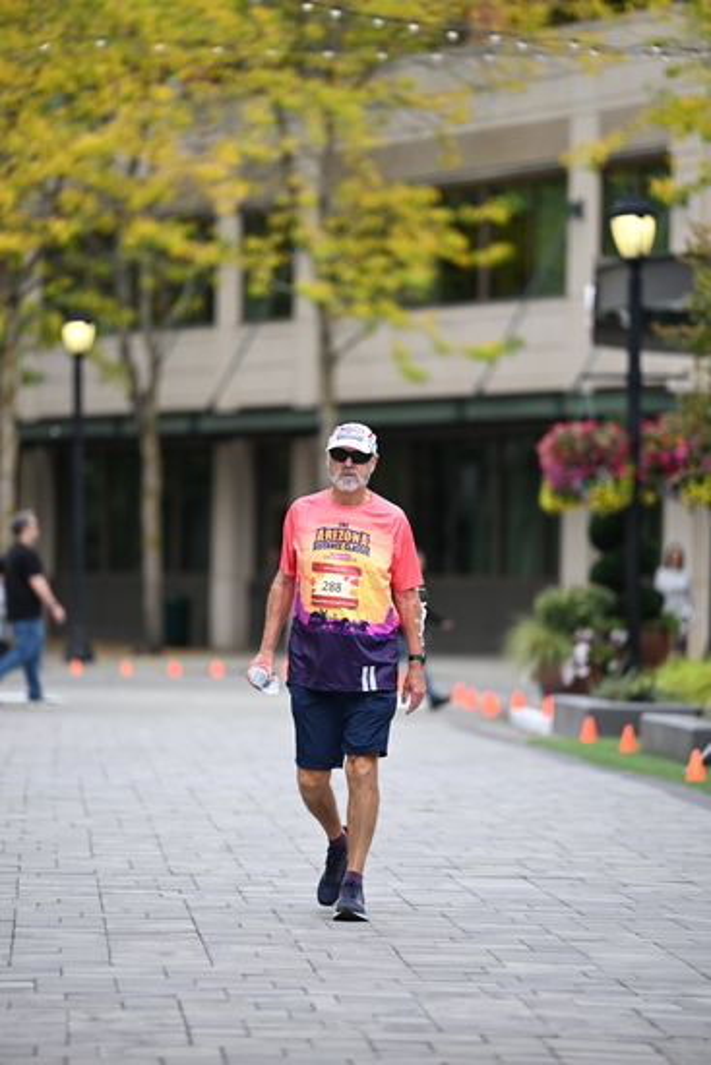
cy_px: 532
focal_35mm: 200
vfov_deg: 10.3
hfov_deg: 6.9
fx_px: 5921
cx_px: 356
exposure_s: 1/2000
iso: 640
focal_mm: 200
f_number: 2.8
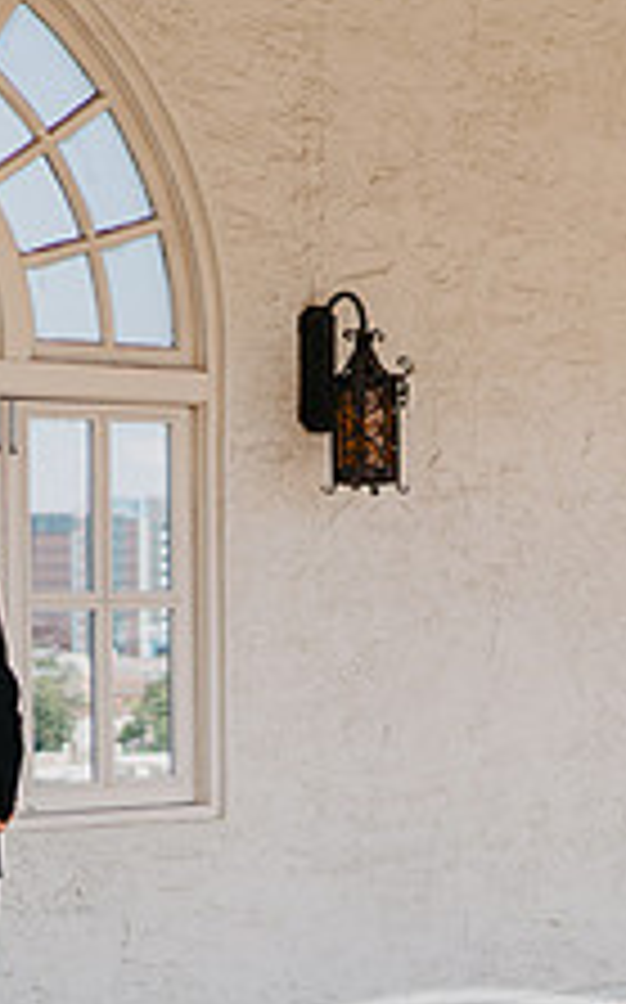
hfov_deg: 13.8
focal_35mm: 93
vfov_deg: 22.3
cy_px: 660
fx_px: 2544
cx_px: 635
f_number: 1.4
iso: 100
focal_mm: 35
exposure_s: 1/4000
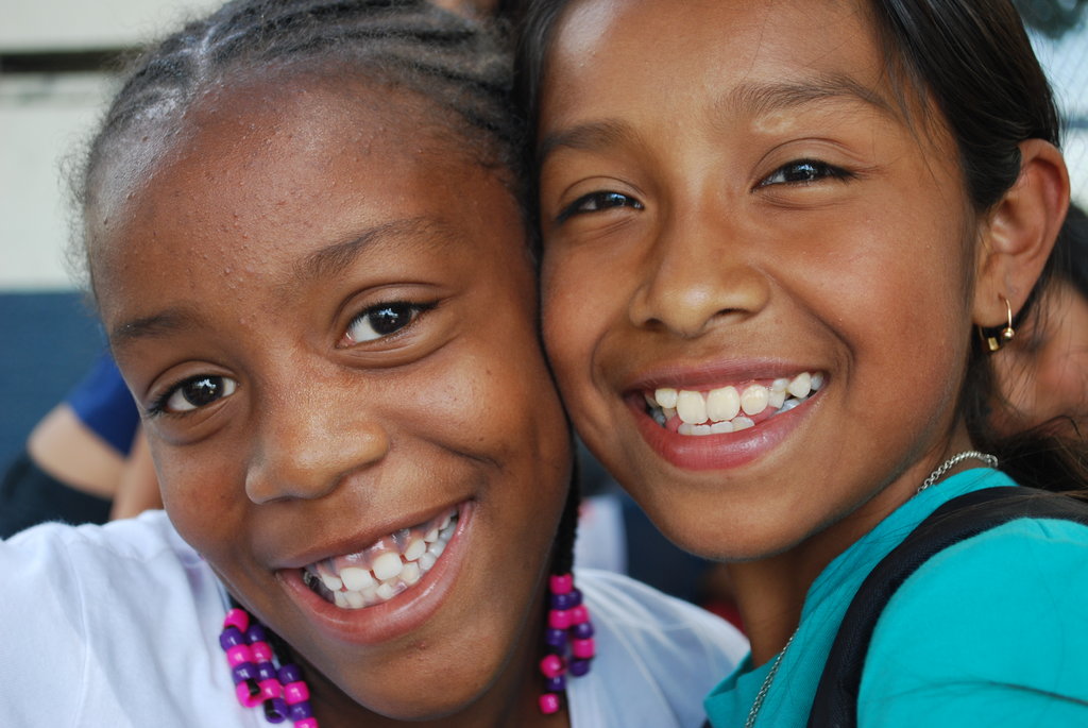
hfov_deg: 33.4
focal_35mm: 60
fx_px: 1815
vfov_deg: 22.7
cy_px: 364
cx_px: 544
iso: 200
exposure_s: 1/60
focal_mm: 40
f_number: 5.3
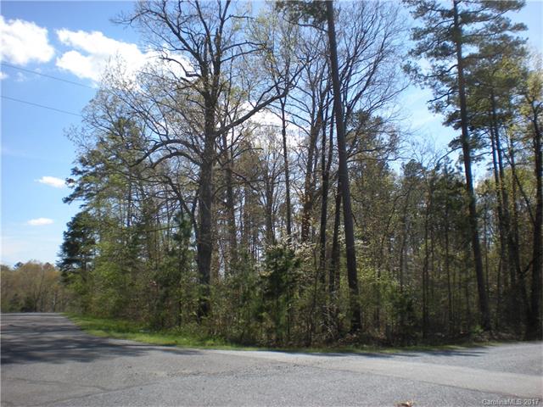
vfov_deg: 37.7
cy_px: 204
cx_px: 272
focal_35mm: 38
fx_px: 596
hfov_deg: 49.0
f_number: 4.6
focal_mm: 6.3
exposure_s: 1/391
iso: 64
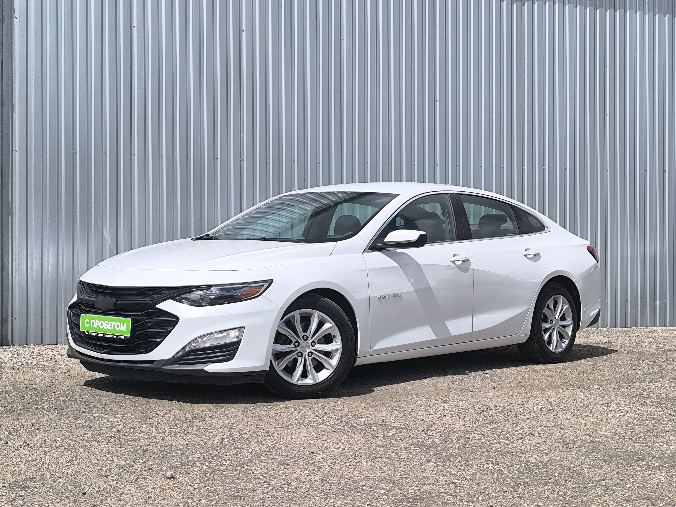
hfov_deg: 36.2
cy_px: 254
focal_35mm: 53
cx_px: 338
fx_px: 1035
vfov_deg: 27.5
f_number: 1.65
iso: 50
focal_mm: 6.14
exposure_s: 1/1583
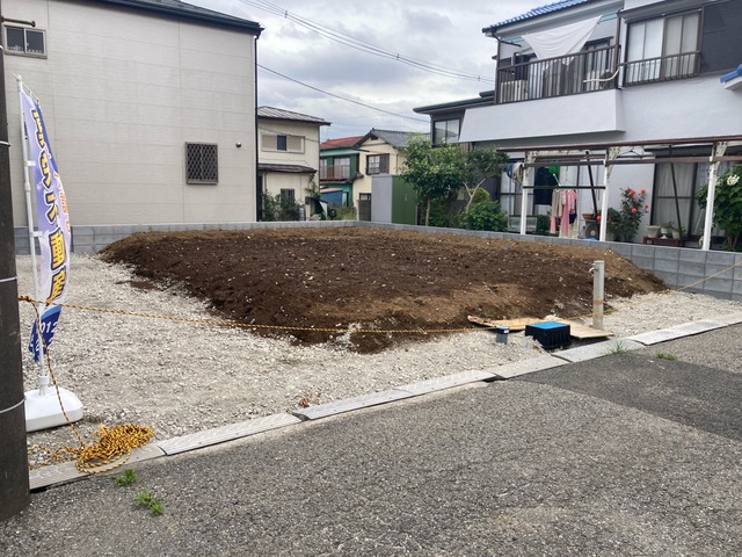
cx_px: 371
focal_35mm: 28
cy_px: 278
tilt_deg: -8.2
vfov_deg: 49.7
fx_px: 600
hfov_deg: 63.4
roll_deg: -0.6
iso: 20
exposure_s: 1/1279
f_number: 1.8
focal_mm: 3.99
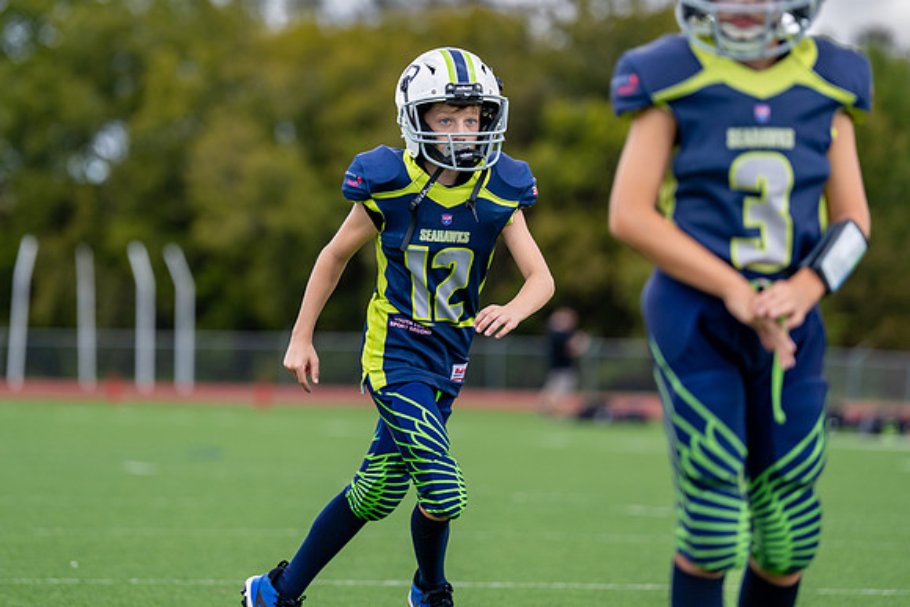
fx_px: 5518
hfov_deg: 9.4
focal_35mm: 218
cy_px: 203
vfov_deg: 6.3
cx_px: 397
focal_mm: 159
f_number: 2.8
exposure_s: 1/2500
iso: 320
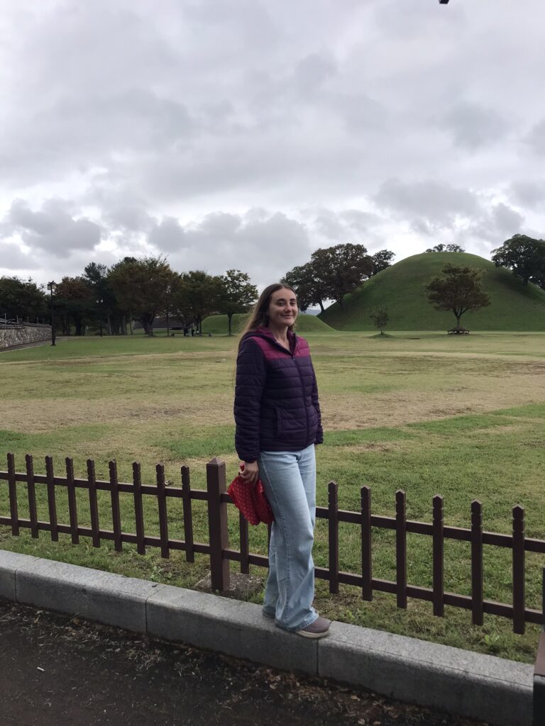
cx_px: 272
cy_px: 363
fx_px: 588
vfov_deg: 63.4
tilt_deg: -1.5
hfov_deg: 49.7
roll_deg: +0.3
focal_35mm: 28
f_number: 1.8
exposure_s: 1/1041
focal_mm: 3.99
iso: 20
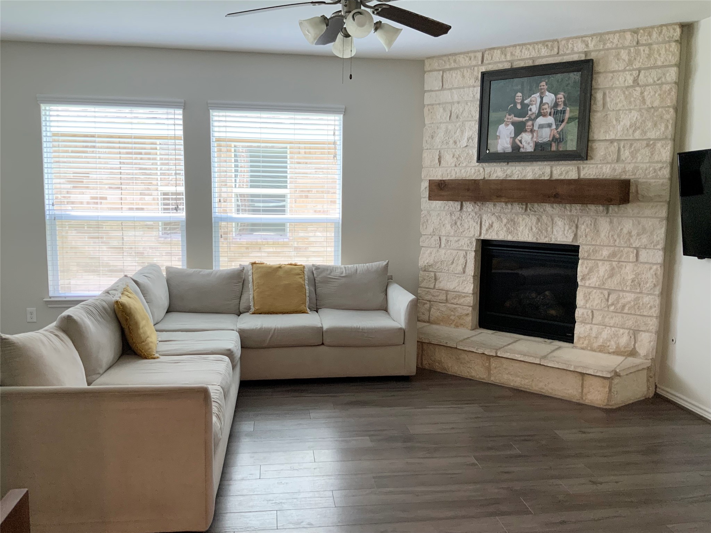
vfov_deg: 48.2
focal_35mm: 29
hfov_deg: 61.7
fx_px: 596
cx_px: 356
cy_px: 266
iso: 64
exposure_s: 1/60
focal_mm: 3
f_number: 1.8
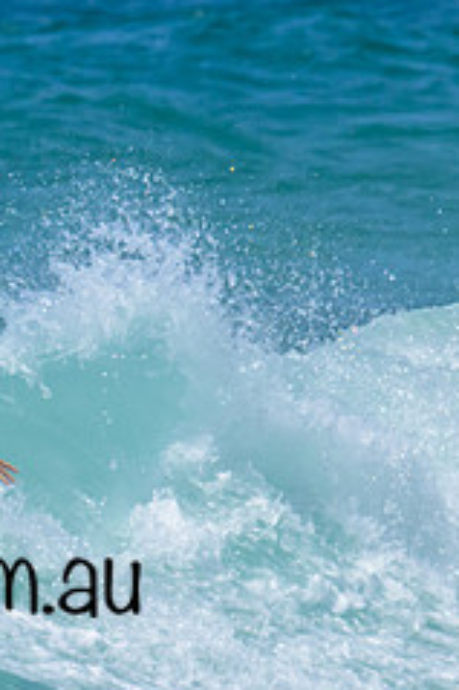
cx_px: -478
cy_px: 338
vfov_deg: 0.8
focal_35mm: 2667
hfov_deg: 0.5
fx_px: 51076
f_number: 16
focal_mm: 800
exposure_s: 1/2000
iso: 1800
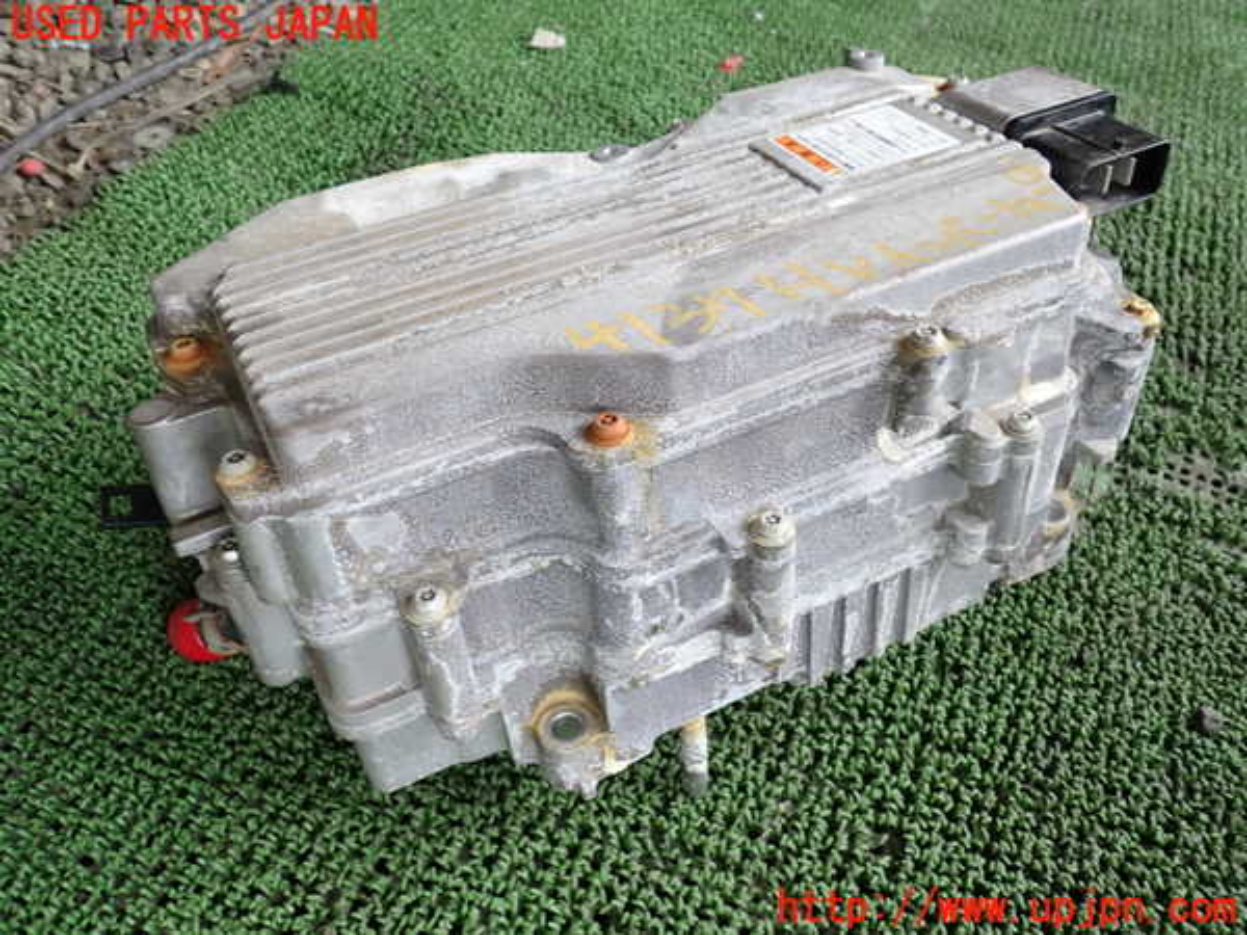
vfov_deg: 46.8
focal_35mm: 30
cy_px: 468
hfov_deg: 60.0
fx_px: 1081
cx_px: 624
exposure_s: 1/125
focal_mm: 5.4
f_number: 2.3
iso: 125
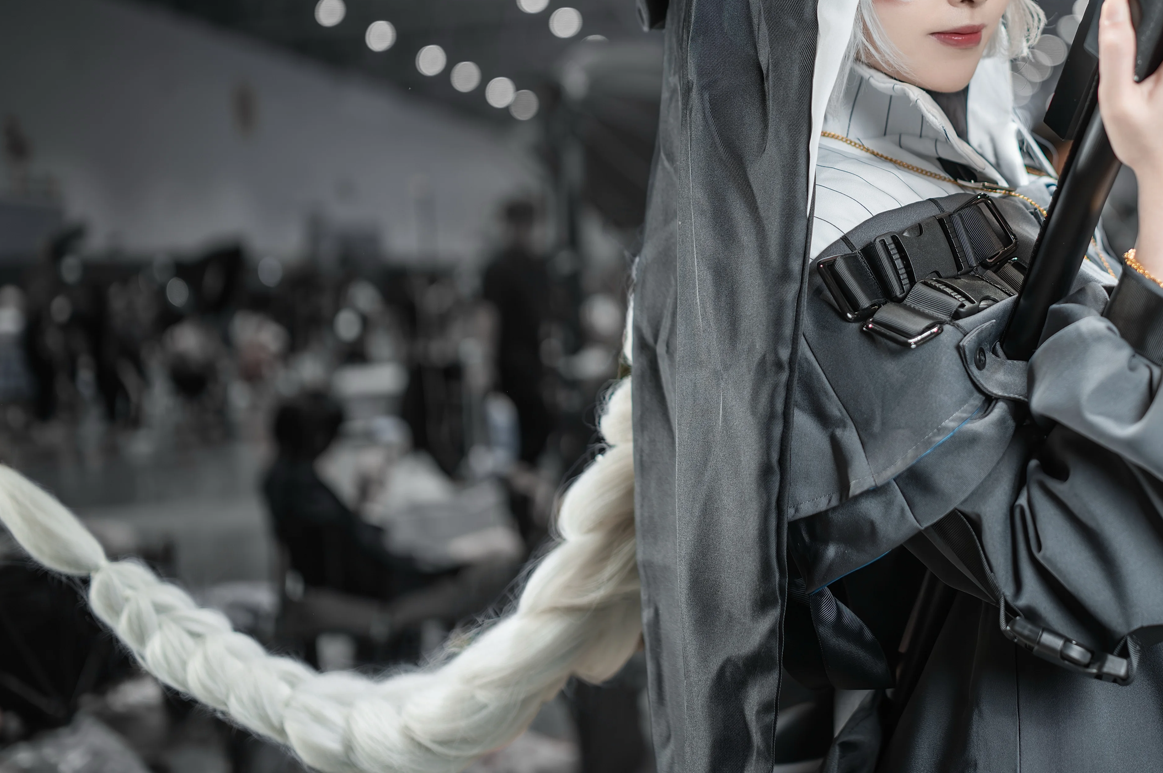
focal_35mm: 56
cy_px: 211
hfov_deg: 34.7
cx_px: 902
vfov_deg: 23.9
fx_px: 1808
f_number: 1.8
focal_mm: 35
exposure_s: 1/100
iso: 100
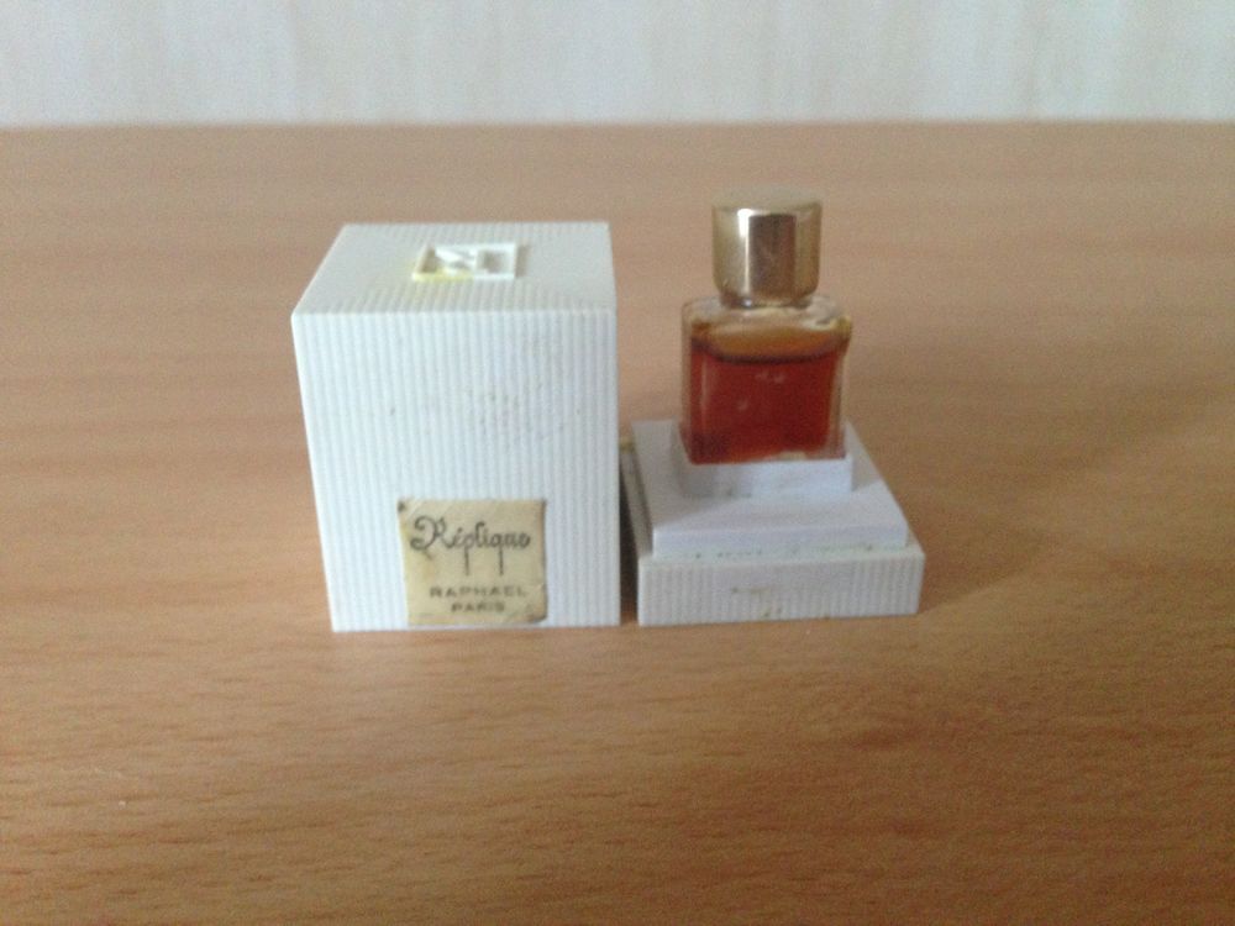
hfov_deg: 55.4
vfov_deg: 42.9
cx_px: 618
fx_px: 1177
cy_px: 463
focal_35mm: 33
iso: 320
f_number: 2.4
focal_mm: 4.13
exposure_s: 1/20
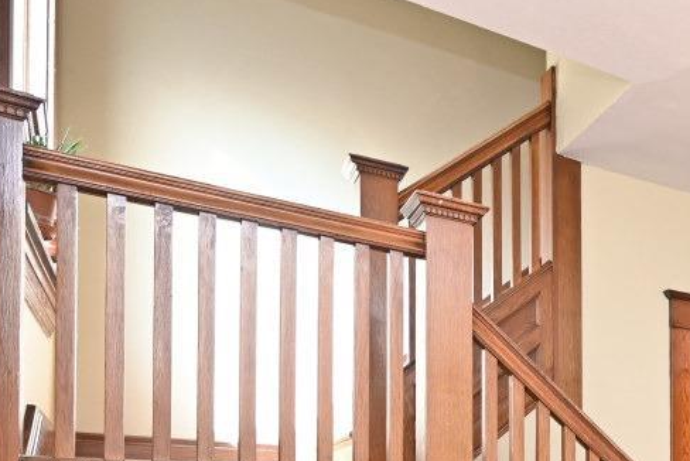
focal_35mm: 43
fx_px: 825
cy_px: 518
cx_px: 858
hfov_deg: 34.6
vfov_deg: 28.2
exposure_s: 1/60
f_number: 4
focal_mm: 14
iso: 280
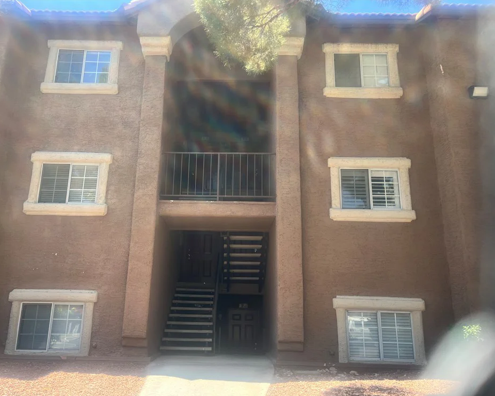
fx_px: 410
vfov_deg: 51.5
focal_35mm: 28
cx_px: 223
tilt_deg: +15.0
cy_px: 203
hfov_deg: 62.1
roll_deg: -0.7
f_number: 1.6
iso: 50
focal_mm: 5.1
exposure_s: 1/532
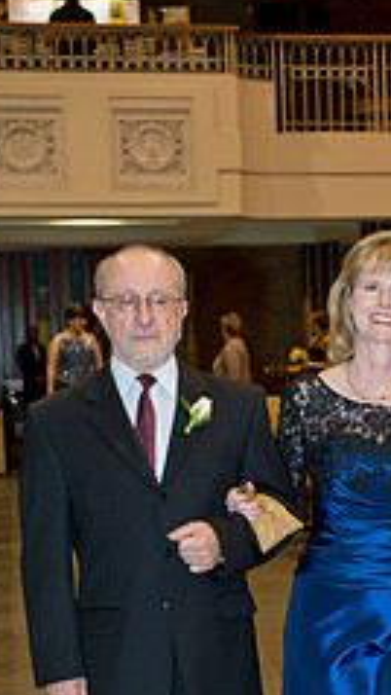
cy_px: 543
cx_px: 392
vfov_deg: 19.4
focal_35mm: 109
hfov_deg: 11.0
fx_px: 2008
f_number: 4.5
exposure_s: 1/60
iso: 1250
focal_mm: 55
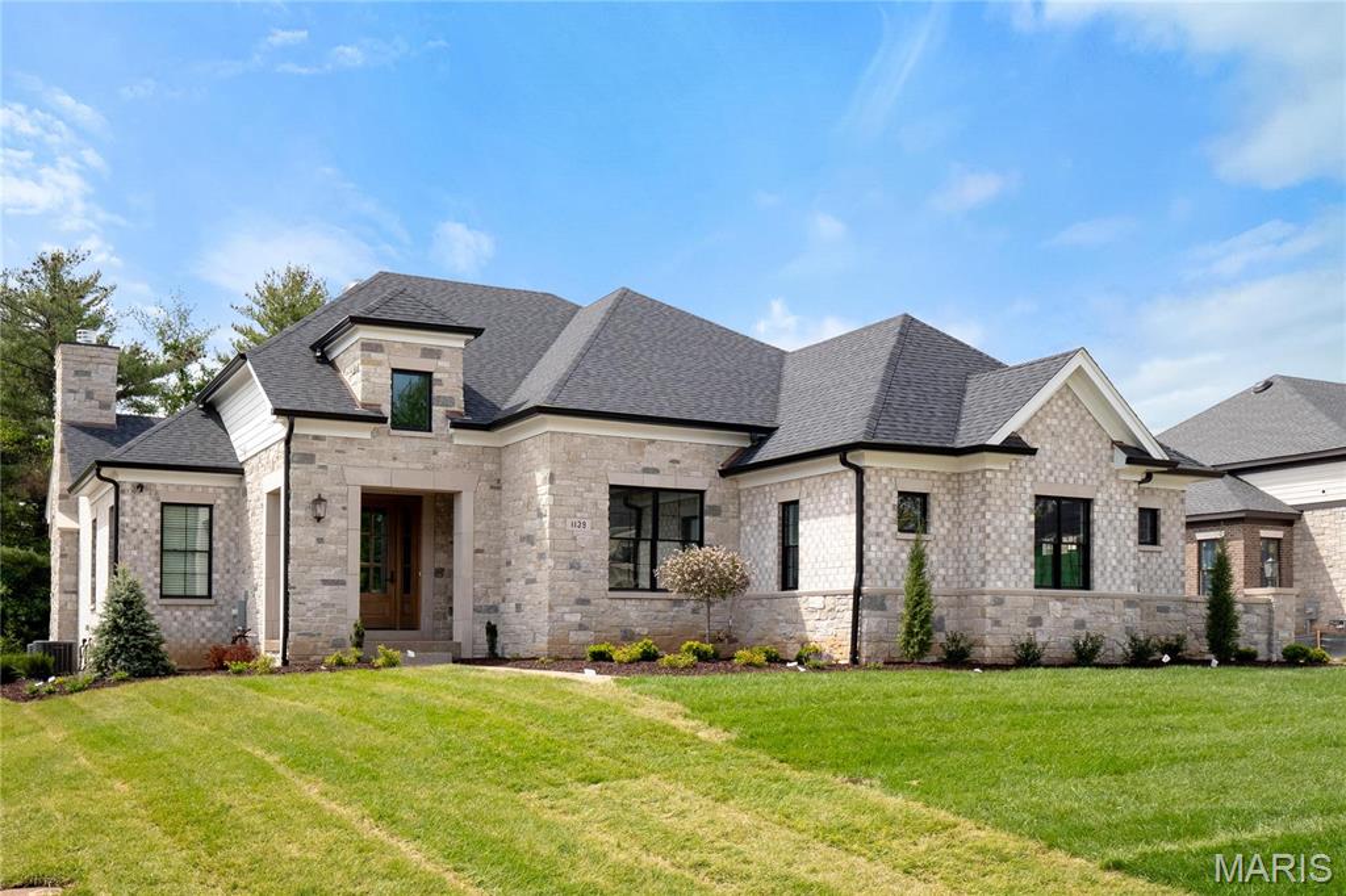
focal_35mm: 36
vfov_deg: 36.8
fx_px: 1345
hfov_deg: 53.1
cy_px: 448
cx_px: 673
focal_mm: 18
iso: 400
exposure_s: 1/320
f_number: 8
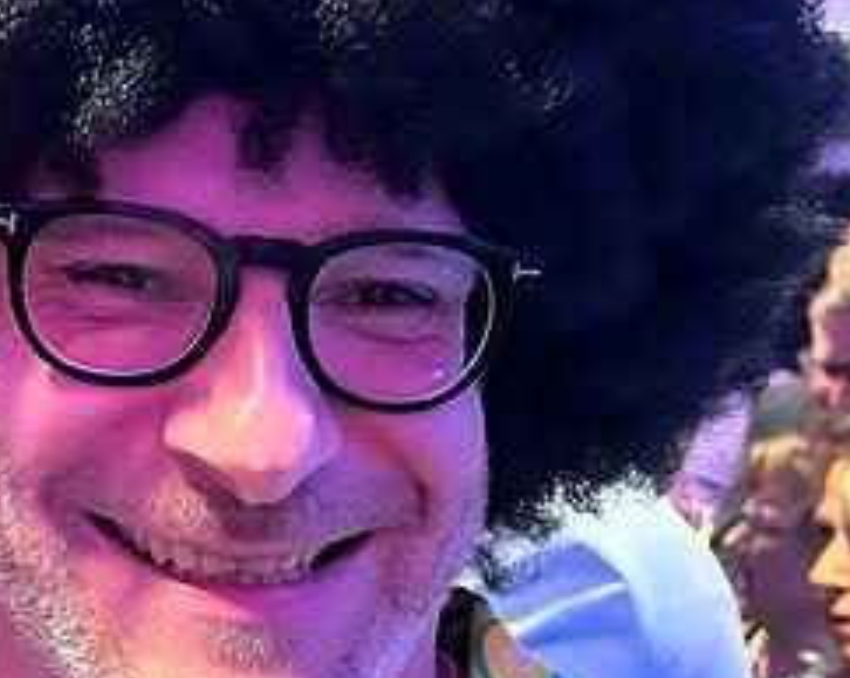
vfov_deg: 18.2
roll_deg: -2.8
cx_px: 151
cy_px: 232
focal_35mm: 84
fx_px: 2111
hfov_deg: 22.4
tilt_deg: +0.4
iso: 500
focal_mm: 5.7
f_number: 1.5
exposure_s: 1/33
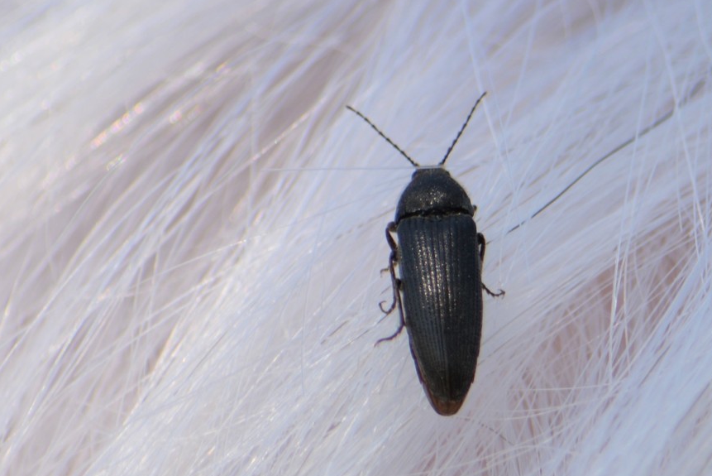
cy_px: 230
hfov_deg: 4.1
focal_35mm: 501
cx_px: 380
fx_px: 9913
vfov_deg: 2.7
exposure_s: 1/250
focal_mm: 300
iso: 100
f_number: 8
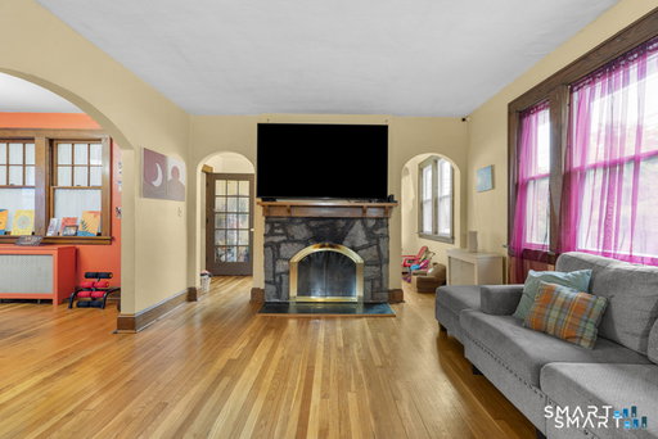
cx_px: 329
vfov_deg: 73.8
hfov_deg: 96.7
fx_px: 293
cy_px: 220
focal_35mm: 16
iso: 200
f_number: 9
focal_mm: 16
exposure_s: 1.6
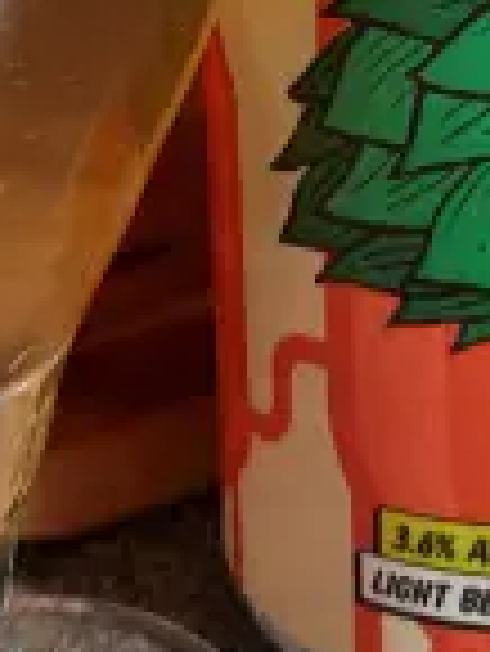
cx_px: 216
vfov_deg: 25.6
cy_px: -108
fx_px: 1300
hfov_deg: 21.3
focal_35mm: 69
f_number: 2
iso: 250
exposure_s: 1/30
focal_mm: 4.6
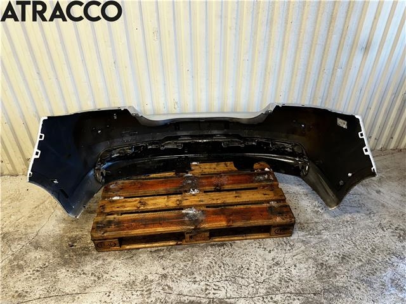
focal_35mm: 24
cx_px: 203
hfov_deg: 71.6
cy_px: 152
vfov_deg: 56.8
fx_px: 281
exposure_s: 1/33
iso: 100
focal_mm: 6.86
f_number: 1.78
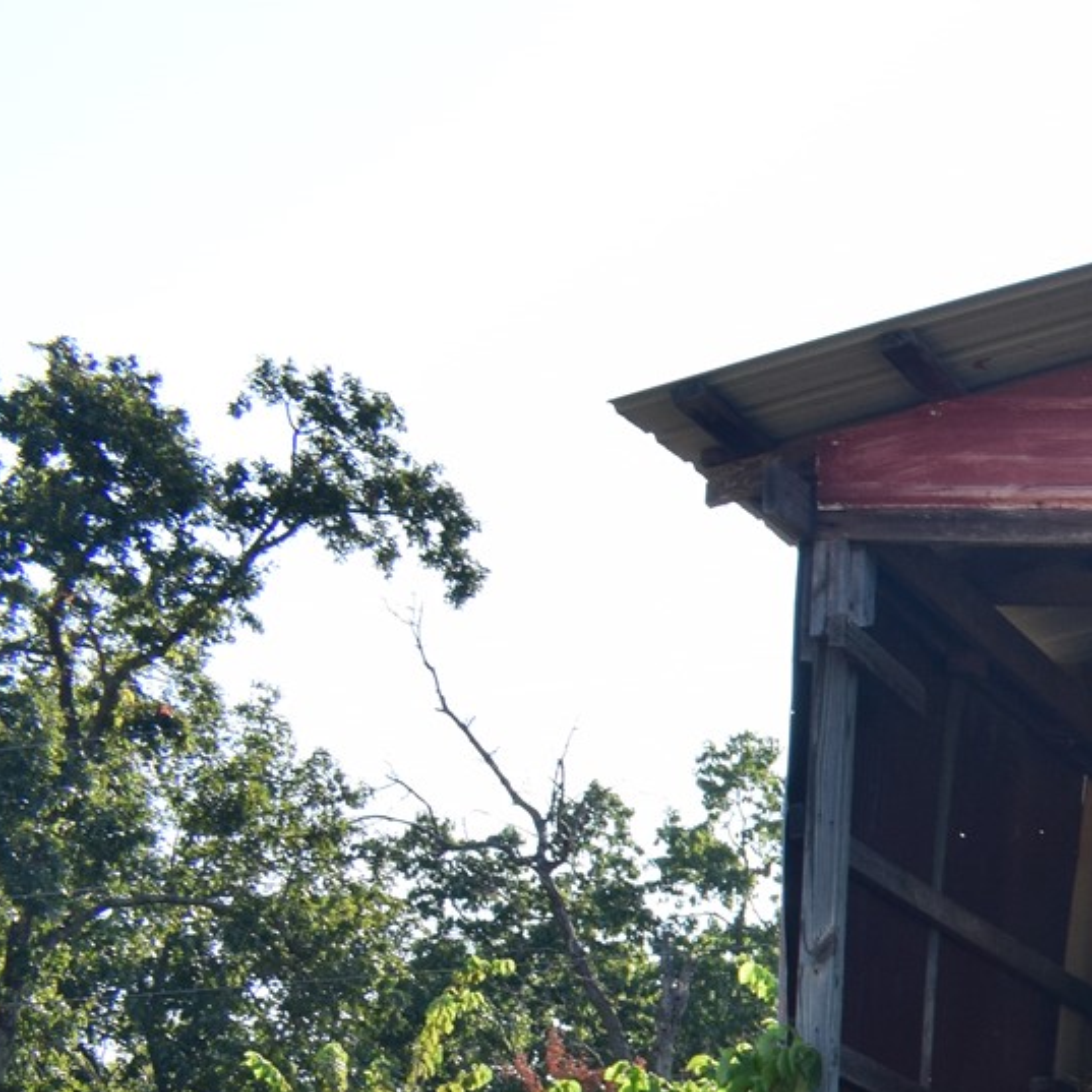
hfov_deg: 16.5
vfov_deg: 18.8
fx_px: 3105
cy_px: 1327
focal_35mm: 87
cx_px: 1993
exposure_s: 1/250
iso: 400
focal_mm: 18
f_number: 10
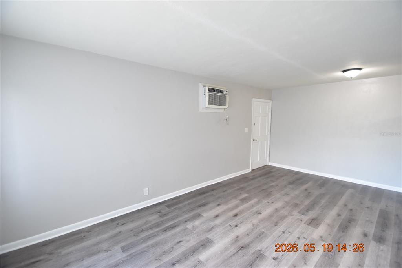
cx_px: 201
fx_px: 167
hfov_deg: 100.4
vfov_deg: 77.3
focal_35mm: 15
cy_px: 134
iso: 800
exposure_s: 1/30
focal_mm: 10
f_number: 3.5
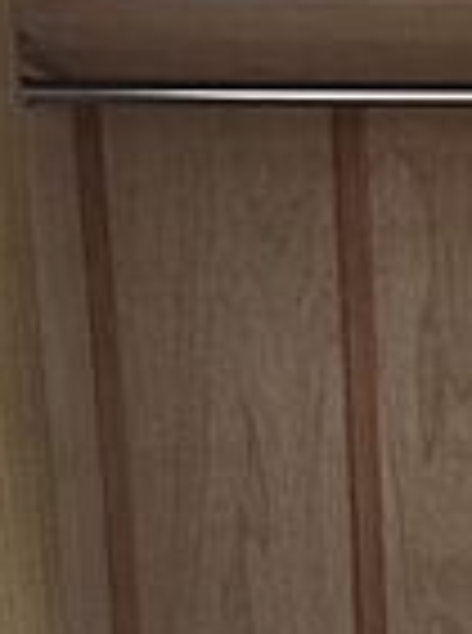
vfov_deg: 18.6
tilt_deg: -12.4
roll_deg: +0.6
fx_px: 1808
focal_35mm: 99
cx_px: 638
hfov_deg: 14.2
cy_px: 800
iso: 125
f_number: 2.2
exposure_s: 1/15
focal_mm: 4.15
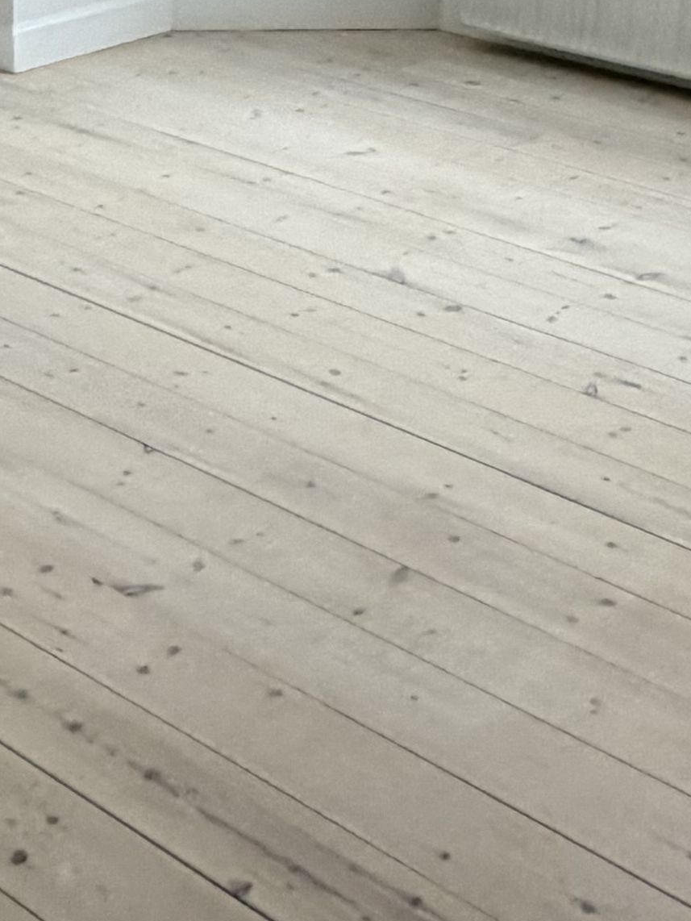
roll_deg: -3.3
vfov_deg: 27.0
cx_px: 282
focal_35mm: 70
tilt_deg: -18.7
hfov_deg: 21.0
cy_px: 140
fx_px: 1862
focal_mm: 2.22
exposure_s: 1/50
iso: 250
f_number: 2.2
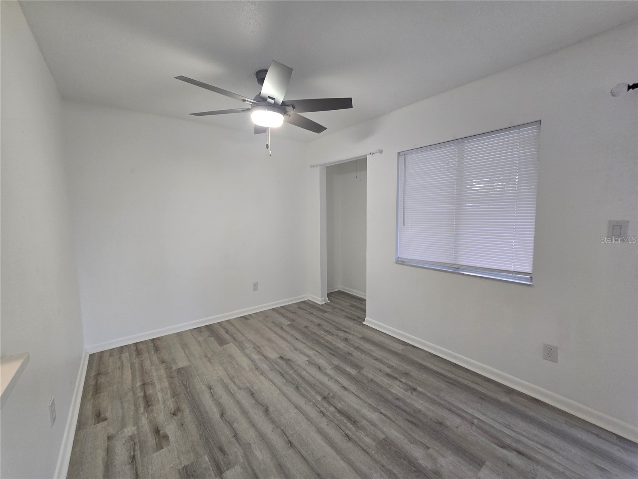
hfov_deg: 106.2
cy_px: 240
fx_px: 240
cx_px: 319
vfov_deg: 89.9
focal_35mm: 13
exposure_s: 1/60
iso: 125
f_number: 2.2
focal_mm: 2.2
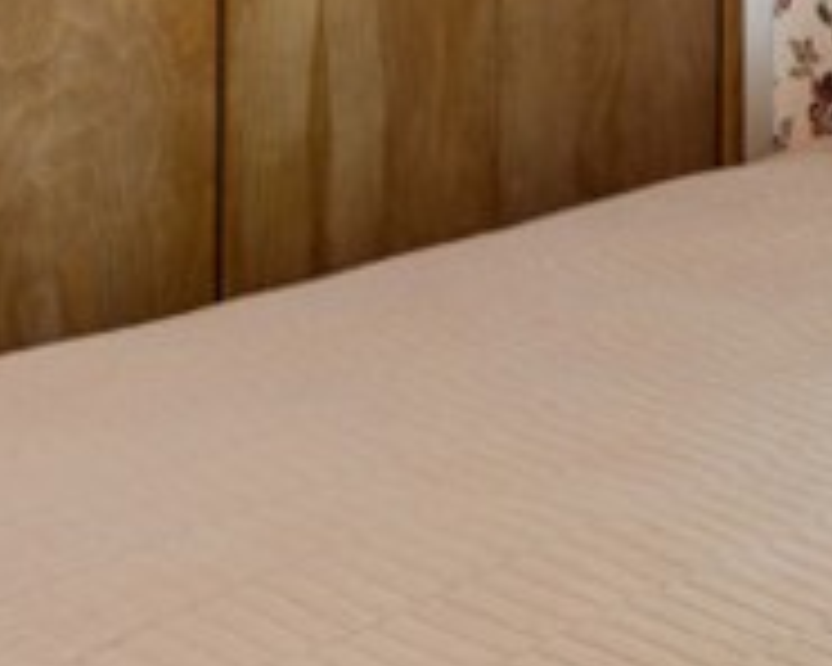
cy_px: -315
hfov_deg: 19.5
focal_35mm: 84
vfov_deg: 16.7
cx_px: 1277
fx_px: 2069
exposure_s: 1.6
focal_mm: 16.2
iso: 100
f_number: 13
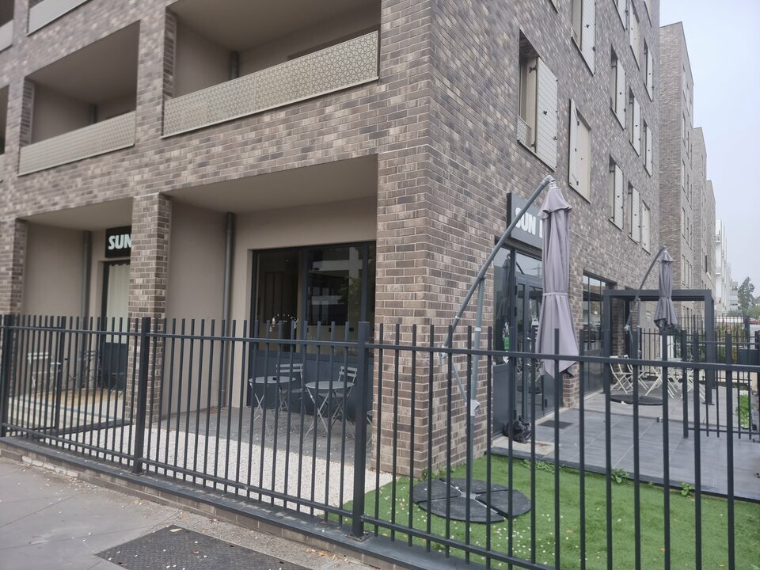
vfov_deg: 56.8
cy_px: 285
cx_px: 380
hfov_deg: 71.6
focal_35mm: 24
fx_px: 527
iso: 50
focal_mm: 6.7
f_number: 1.8
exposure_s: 1/371
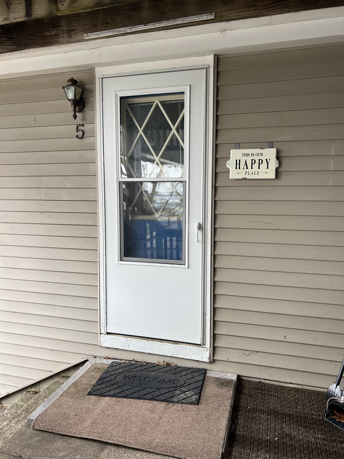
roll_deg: +0.7
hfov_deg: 53.1
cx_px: 172
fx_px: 345
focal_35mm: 26
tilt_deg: -4.5
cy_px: 230
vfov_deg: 67.3
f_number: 1.5
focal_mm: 5.7
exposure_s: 1/121
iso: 64
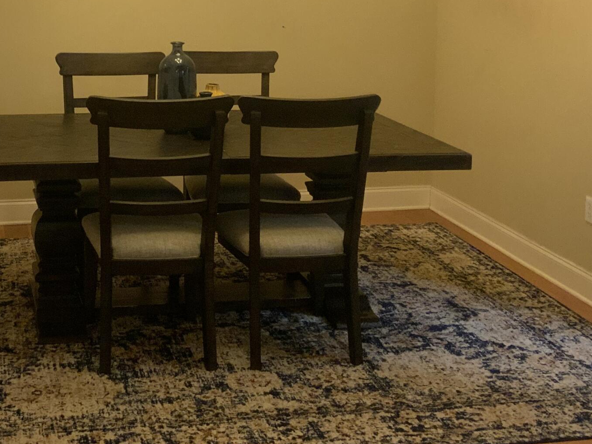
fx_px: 1095
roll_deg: -1.0
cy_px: 25
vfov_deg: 22.3
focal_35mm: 64
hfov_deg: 29.8
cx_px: 152
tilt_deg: -5.1
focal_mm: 3
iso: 200
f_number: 1.8
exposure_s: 1/60
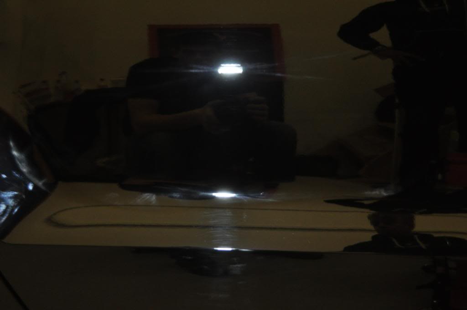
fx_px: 622
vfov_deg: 28.0
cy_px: 155
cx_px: 234
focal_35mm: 48
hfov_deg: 41.2
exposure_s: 1/60
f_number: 4.2
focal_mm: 32
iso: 800
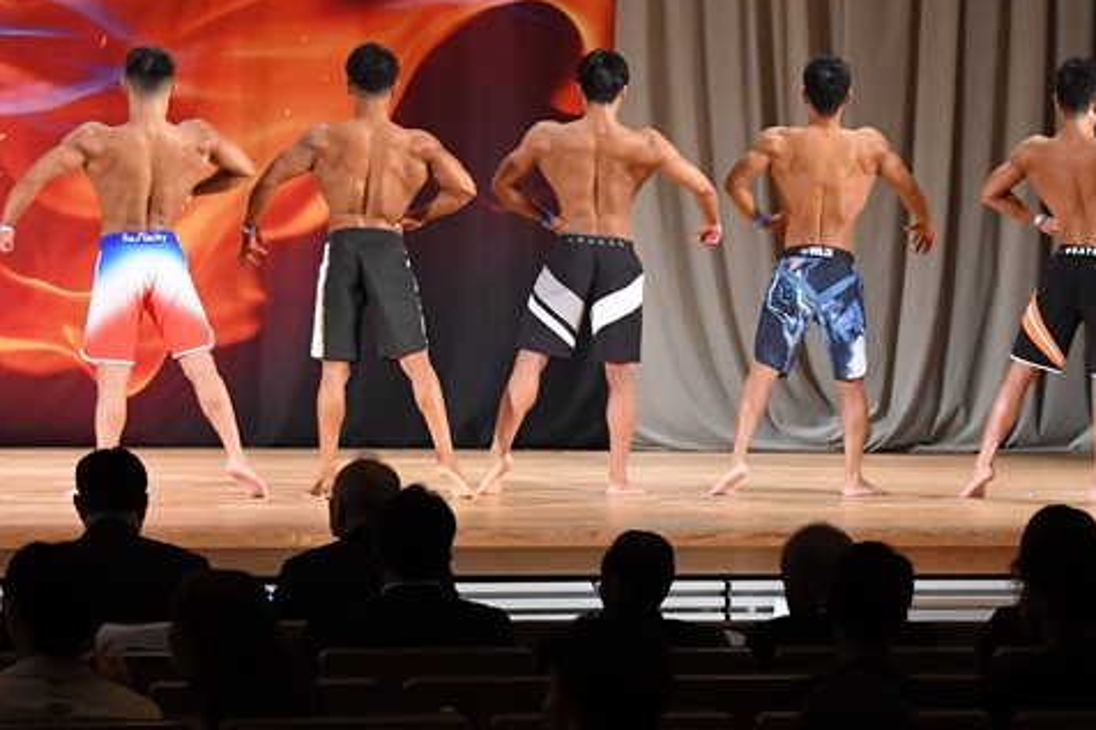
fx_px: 5204
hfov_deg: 12.0
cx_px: 669
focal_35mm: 171
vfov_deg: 8.0
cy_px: 274
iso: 5000
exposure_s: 1/400
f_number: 5.6
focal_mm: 70
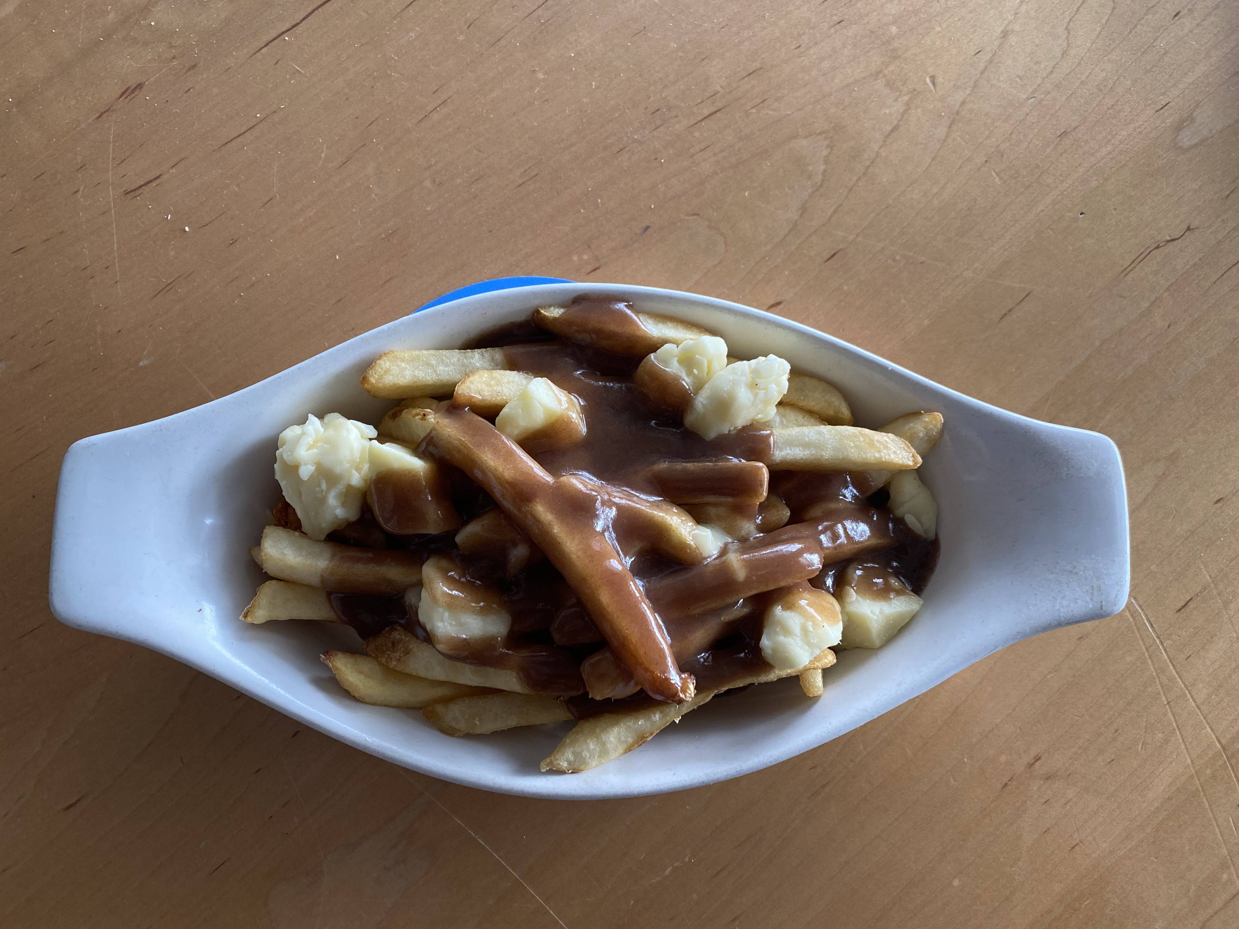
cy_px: 464
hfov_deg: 67.3
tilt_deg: -79.6
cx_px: 620
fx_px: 931
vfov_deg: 53.1
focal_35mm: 26
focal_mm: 4.25
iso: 100
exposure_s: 1/121
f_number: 1.8
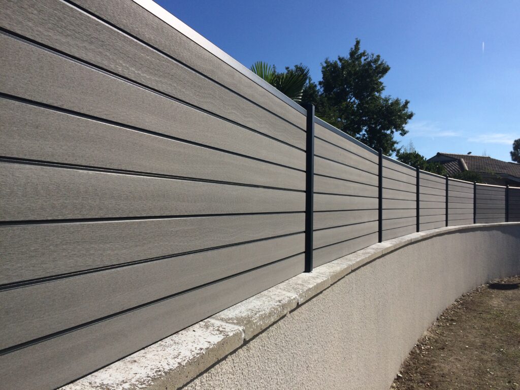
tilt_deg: +2.6
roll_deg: -0.2
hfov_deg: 61.7
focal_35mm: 29
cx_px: 260
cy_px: 195
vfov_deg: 48.2
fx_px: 436
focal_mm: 4.15
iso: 32
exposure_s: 1/4115
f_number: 2.2
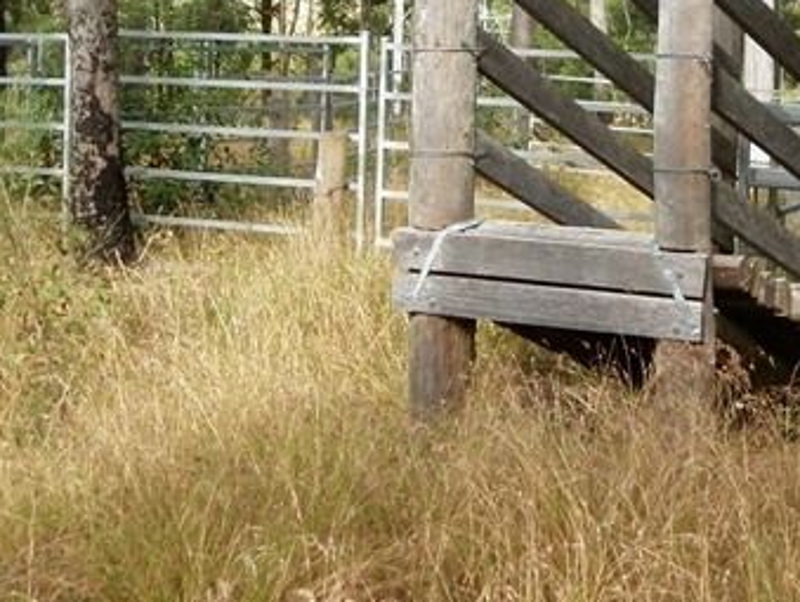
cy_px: 42
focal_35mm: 66
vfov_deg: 21.7
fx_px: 1527
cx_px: 484
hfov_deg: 29.3
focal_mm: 5
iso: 80
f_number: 2.8
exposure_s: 1/320
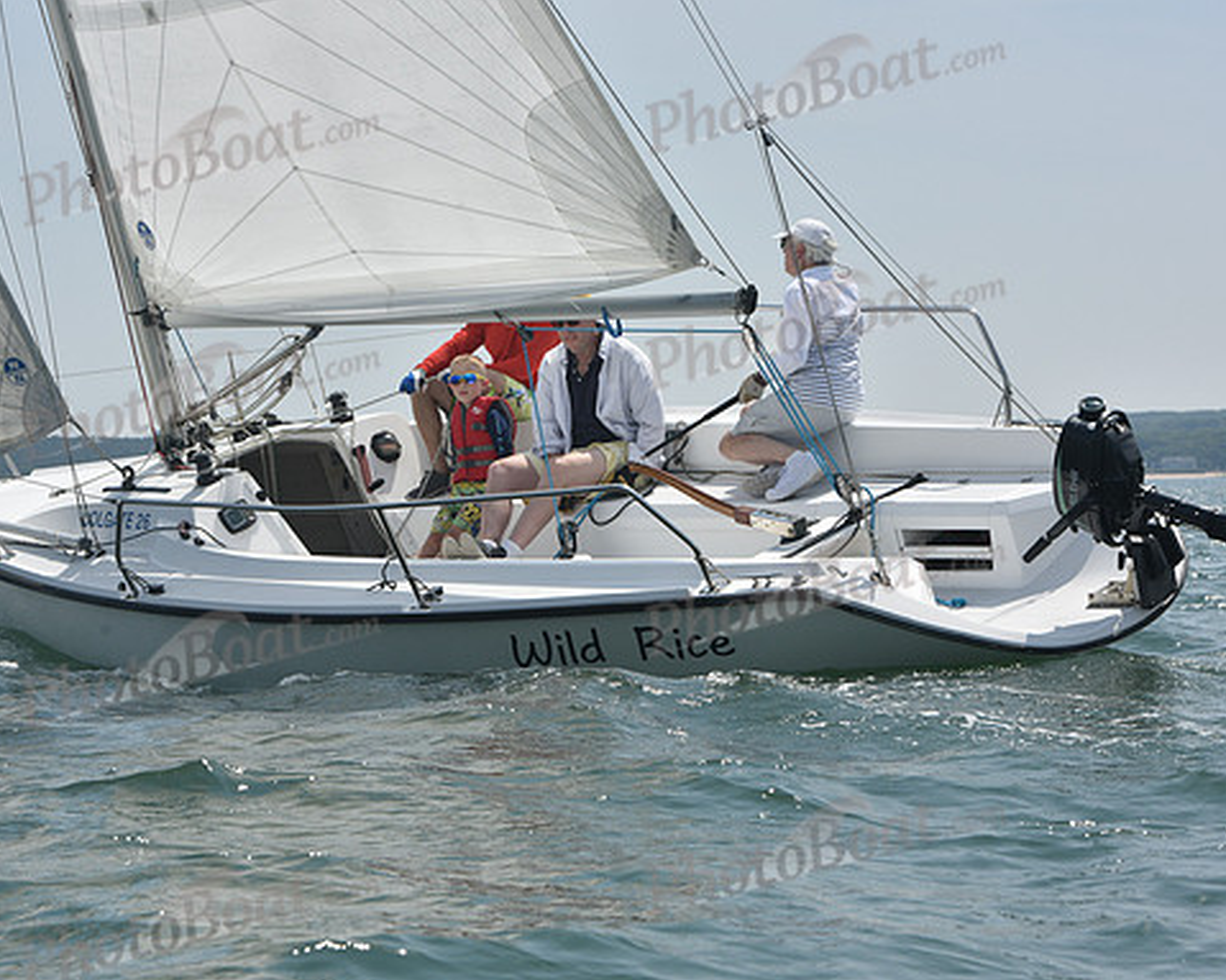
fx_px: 3918
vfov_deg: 14.3
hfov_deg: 17.8
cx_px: 514
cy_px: 493
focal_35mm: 108
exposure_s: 1/1000
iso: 250
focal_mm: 95
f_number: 10
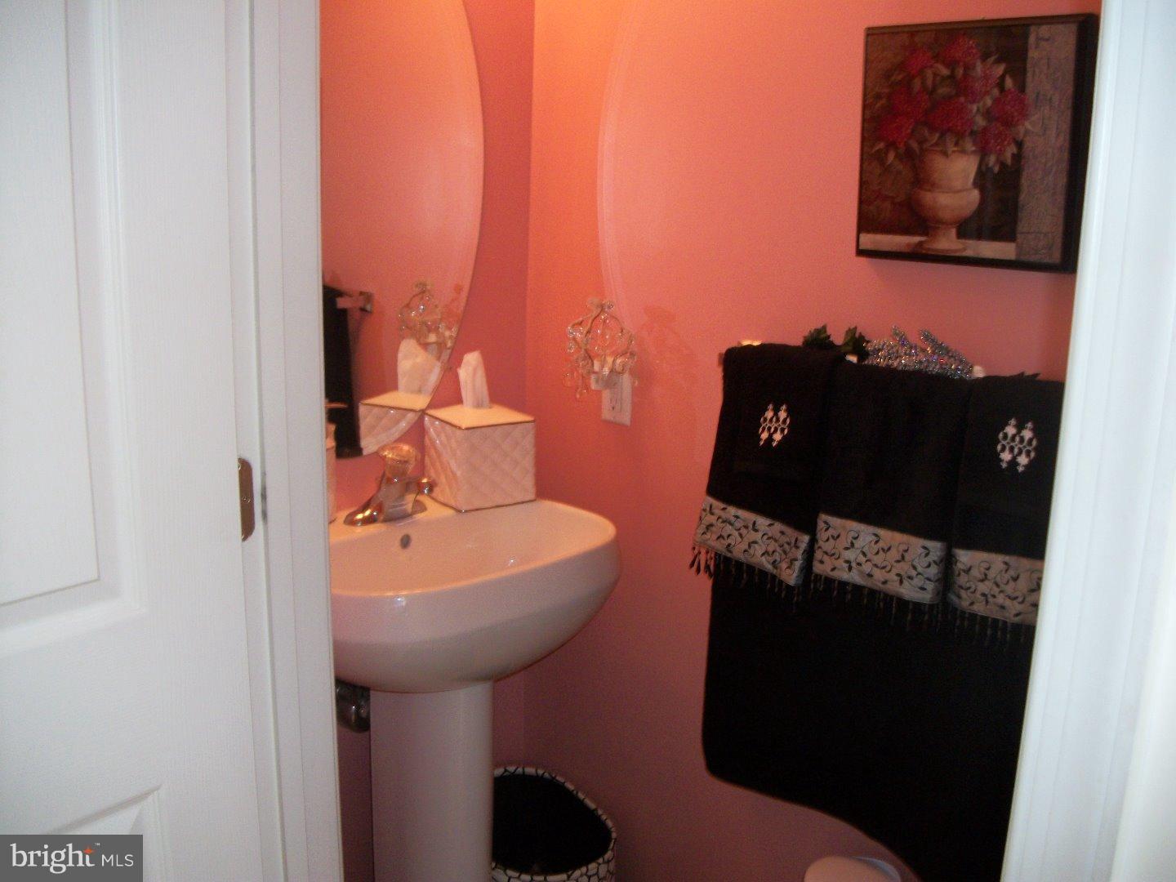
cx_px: 588
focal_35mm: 32
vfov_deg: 44.2
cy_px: 441
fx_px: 1087
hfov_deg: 56.8
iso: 160
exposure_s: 1/30
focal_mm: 5.7
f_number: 2.9
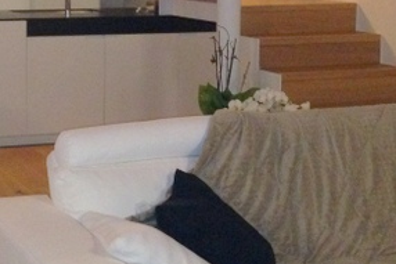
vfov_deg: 14.2
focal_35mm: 96
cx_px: 78
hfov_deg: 21.0
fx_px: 1056
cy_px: 36
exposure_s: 1/16
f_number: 2.4
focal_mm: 4.12
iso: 400
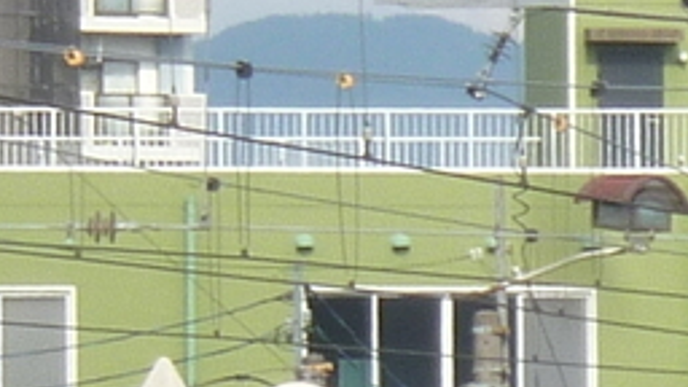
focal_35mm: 965
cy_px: 857
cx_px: 1438
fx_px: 17605
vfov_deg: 1.3
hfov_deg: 2.2
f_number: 6.5
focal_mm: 20
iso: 100
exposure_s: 1/160
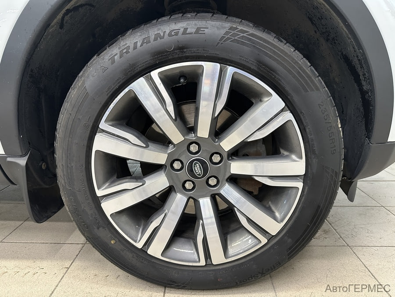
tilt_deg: -14.3
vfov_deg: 56.8
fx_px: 274
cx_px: 198
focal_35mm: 24
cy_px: 148
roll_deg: +0.3
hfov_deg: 71.6
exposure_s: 1/50
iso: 320
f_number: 1.78
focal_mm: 6.86
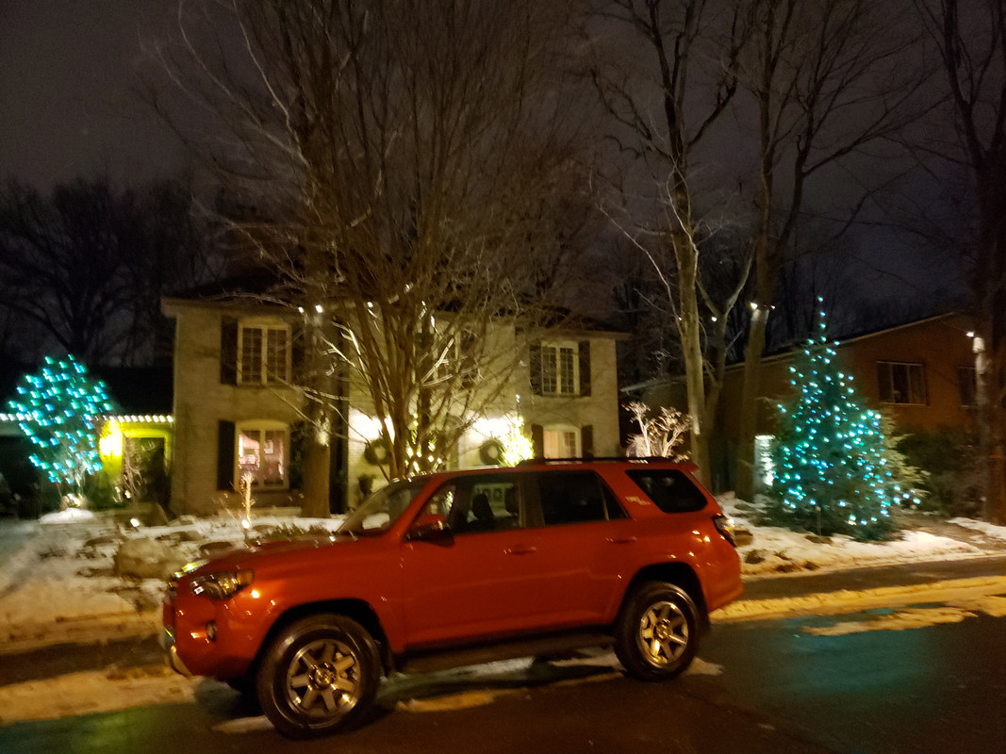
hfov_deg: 67.3
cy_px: 377
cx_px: 503
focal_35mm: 26
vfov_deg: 53.1
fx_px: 756
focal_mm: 4.3
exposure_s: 1/10
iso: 800
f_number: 1.5
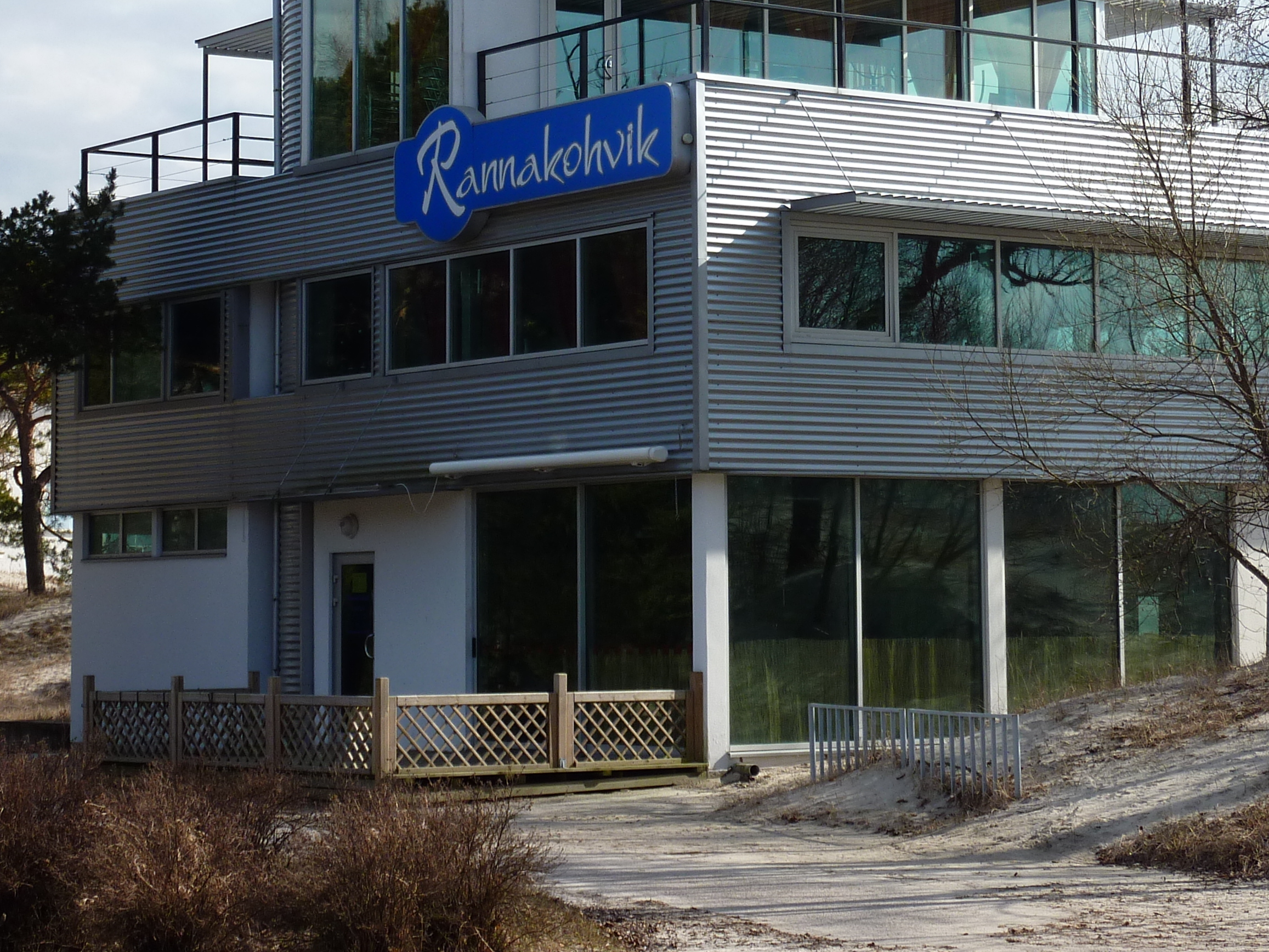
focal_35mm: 93
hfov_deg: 21.1
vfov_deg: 15.8
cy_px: 234
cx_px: 686
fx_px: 3410
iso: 80
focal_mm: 9.7
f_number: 4.5
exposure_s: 1/500
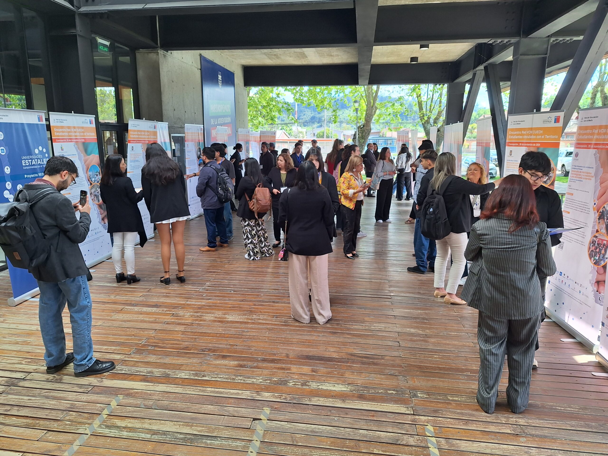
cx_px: 304
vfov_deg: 58.9
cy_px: 228
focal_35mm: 23
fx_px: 404
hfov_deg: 73.9
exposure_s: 1/173
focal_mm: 5.54
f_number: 1.8
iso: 40
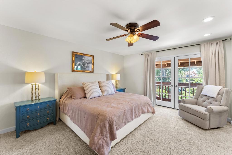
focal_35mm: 14
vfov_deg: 81.3
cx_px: 116
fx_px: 90
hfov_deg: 104.2
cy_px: 78
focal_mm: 14
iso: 500
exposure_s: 1/2.5
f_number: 9
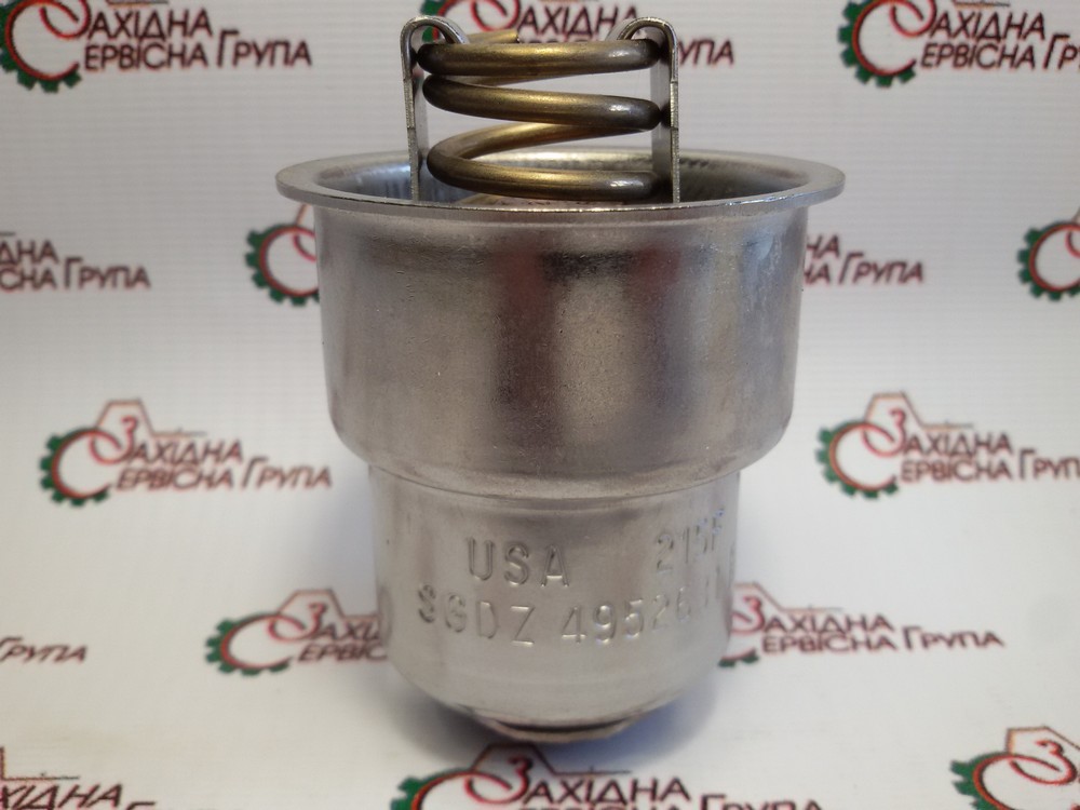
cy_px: 405
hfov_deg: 58.4
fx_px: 967
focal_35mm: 31
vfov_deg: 45.4
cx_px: 540
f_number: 2.4
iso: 50
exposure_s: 1/100
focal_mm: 2.93
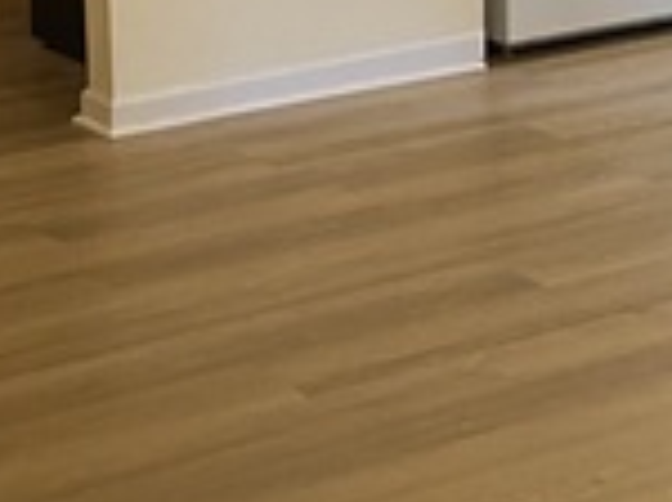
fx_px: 2248
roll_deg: +0.9
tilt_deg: -13.0
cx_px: 307
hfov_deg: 17.0
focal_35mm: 116
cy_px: 31
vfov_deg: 12.6
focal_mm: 4.25
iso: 400
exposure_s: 1/40
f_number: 1.8
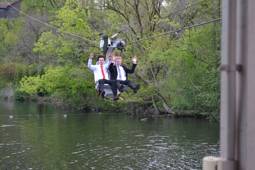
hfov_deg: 24.6
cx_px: 128
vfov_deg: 16.6
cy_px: 85
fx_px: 584
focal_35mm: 82
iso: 2000
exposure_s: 1/500
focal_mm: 55
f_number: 5.6
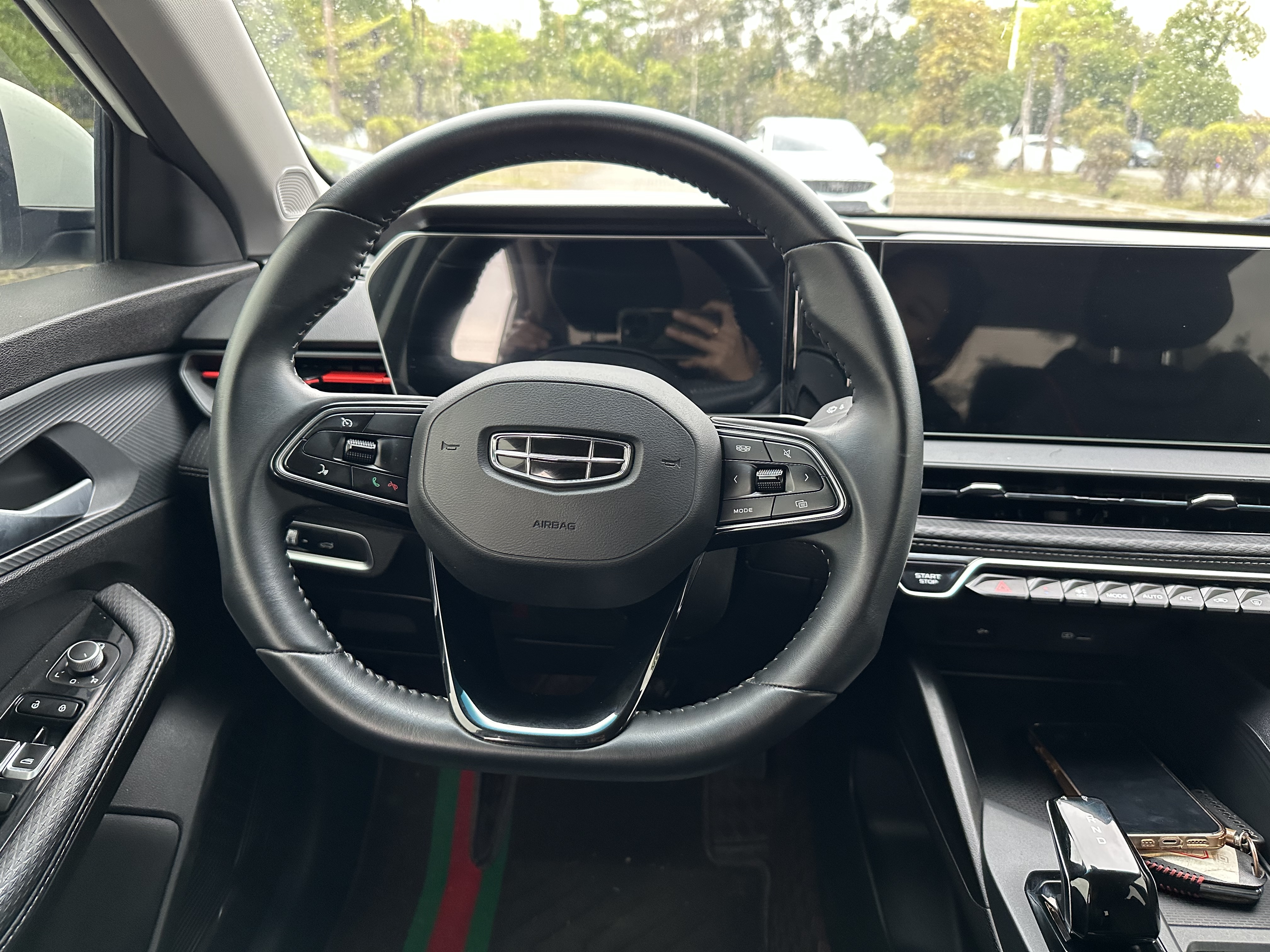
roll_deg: -1.4
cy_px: 476
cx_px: 635
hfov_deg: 71.6
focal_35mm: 24
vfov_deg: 56.8
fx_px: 881
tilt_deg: -20.2
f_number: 1.78
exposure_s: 1/60
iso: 400
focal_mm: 6.86
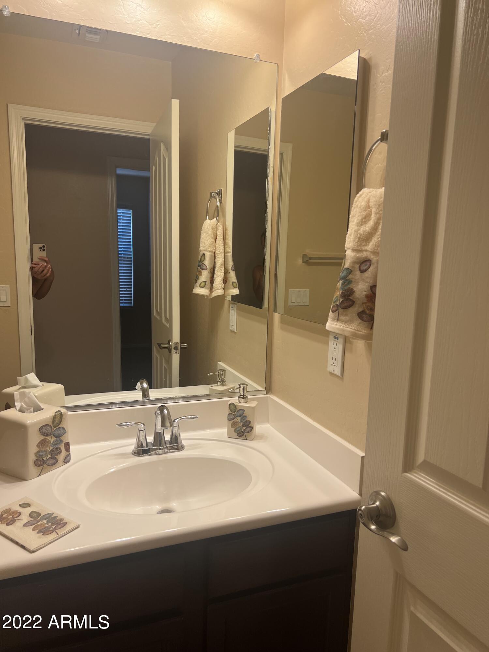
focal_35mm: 26
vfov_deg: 67.3
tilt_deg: -8.6
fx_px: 490
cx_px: 244
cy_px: 326
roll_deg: -1.9
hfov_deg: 53.1
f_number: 1.5
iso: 80
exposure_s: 1/120
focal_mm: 5.7
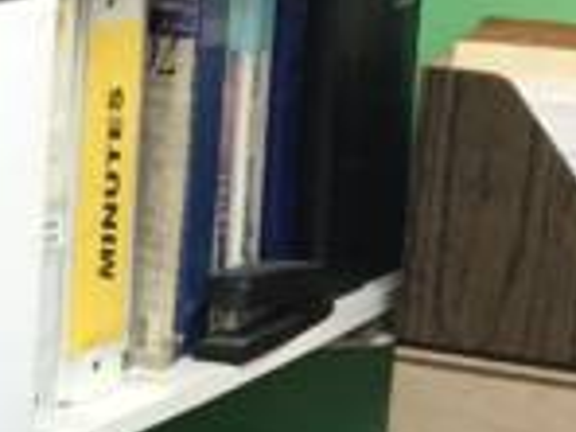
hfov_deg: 9.5
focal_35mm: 200
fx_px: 3328
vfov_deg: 7.3
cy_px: 699
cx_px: -385
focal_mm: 4.15
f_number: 2.2
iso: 64
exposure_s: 1/30
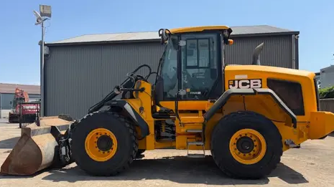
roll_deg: +1.4
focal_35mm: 27
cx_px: 167
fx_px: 239
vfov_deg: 42.7
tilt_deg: +1.2
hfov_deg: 69.9
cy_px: 106
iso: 80
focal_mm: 6.76
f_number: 1.78
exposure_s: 1/3279
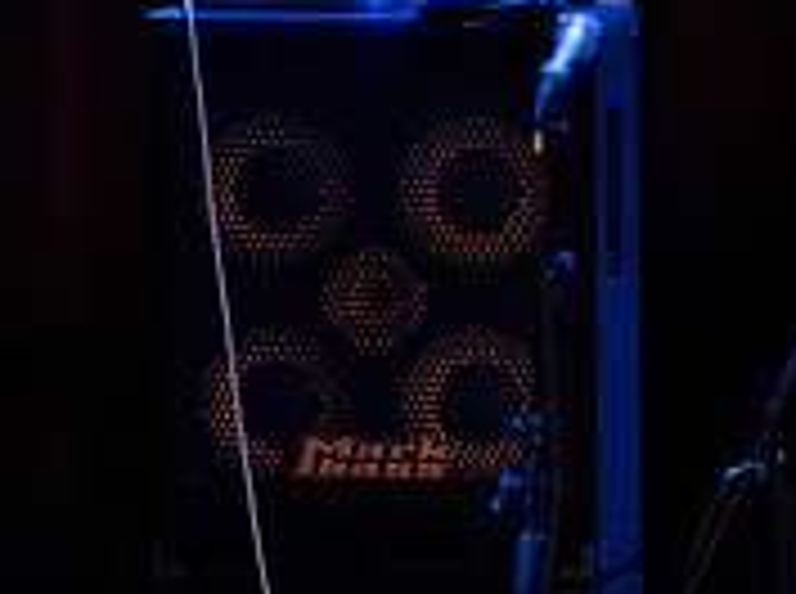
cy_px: 619
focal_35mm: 1263
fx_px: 28984
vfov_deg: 1.2
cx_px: 868
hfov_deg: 1.6
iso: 5000
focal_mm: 400
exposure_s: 1/250
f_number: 5.6
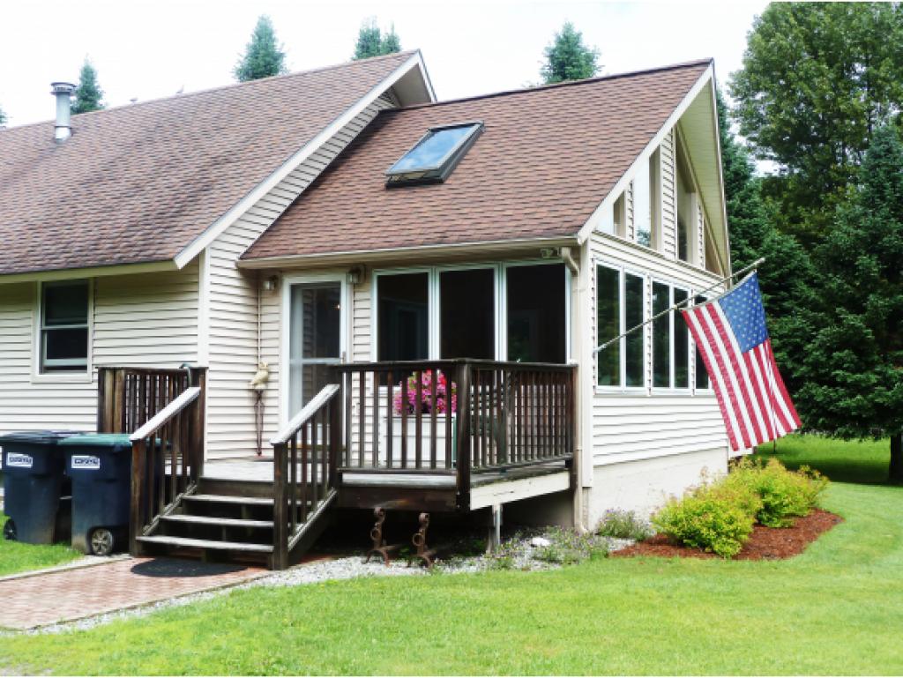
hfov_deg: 46.8
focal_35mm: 40
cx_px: 452
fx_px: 1044
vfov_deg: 36.0
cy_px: 339
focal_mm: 6.5
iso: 80
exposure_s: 1/320
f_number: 4
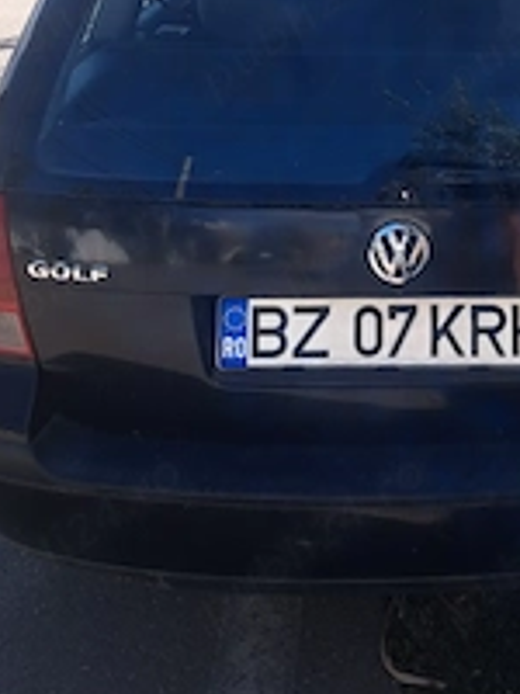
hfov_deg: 29.4
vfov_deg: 37.1
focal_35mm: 48
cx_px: 433
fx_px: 961
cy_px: 69
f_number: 1.8
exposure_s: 1/258
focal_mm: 5.23
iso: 50
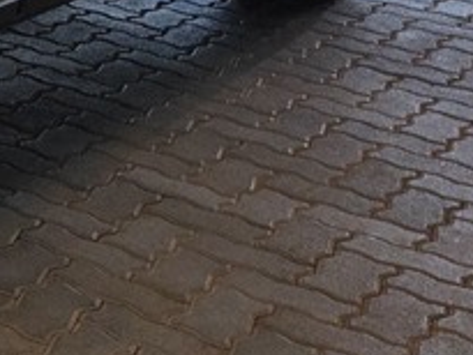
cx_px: -521
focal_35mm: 115
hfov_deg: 14.0
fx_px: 1572
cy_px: -256
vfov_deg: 12.0
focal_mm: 6.25
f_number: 1.7
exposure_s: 1/359
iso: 32
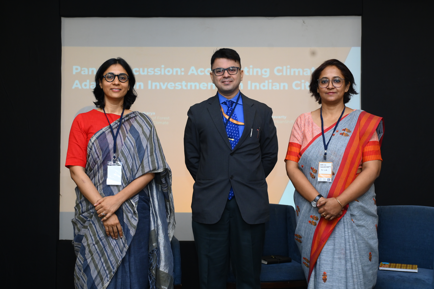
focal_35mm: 44
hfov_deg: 44.5
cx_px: 217
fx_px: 530
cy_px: 144
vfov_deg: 30.5
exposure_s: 1/125
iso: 2000
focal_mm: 44
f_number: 5
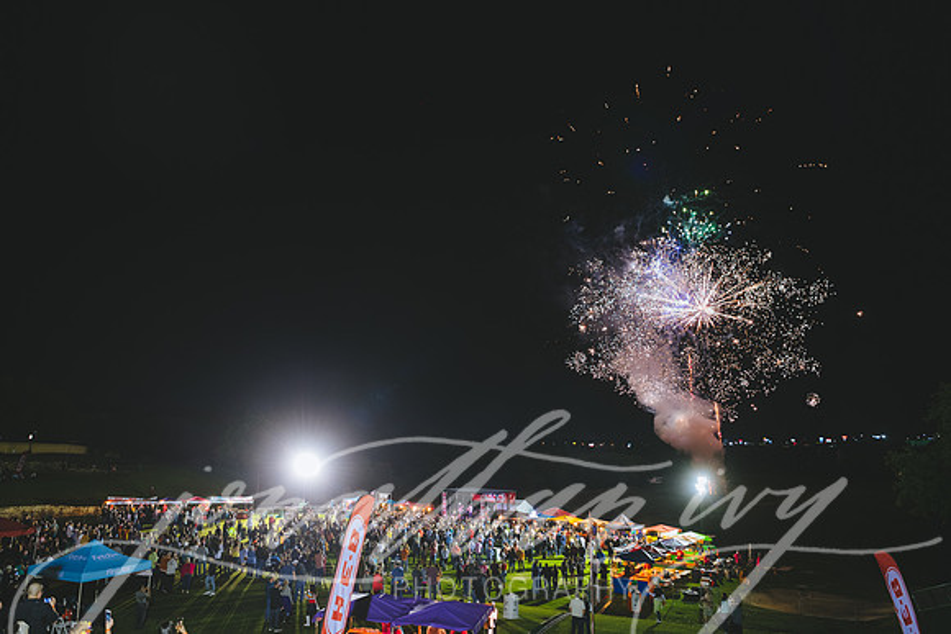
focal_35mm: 24
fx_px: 634
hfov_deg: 73.7
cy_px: 317
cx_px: 476
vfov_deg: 53.2
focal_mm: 24
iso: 640
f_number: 2.8
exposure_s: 1/20
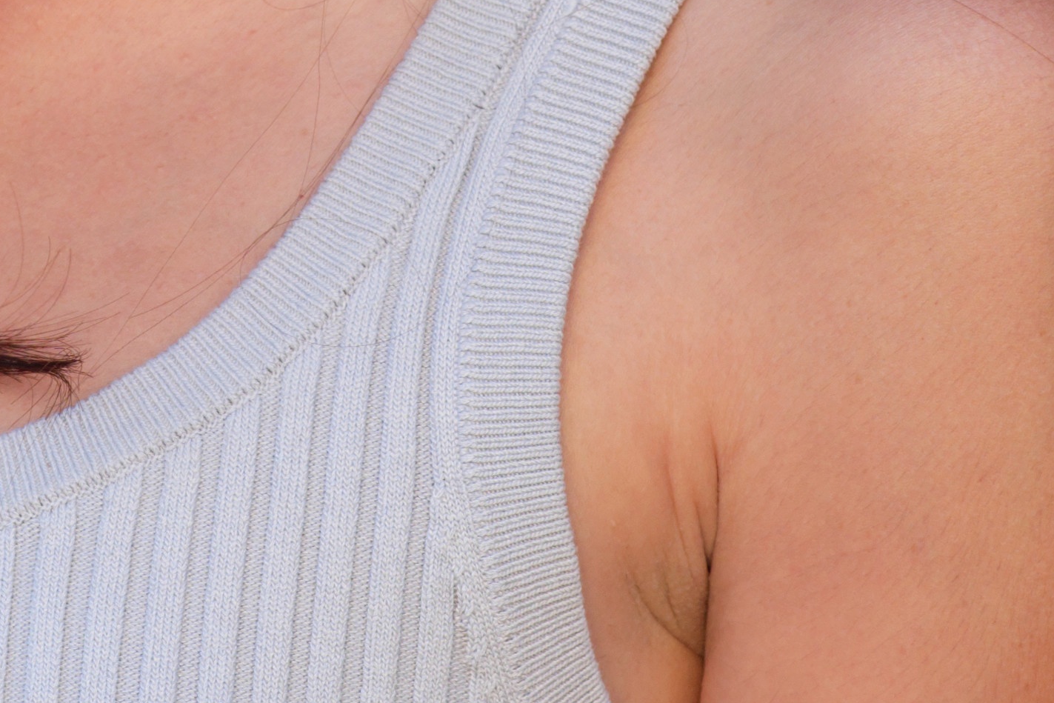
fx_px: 10570
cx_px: 151
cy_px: -244
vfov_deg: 3.8
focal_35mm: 361
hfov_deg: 5.7
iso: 640
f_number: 5.6
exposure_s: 1/320
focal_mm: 85
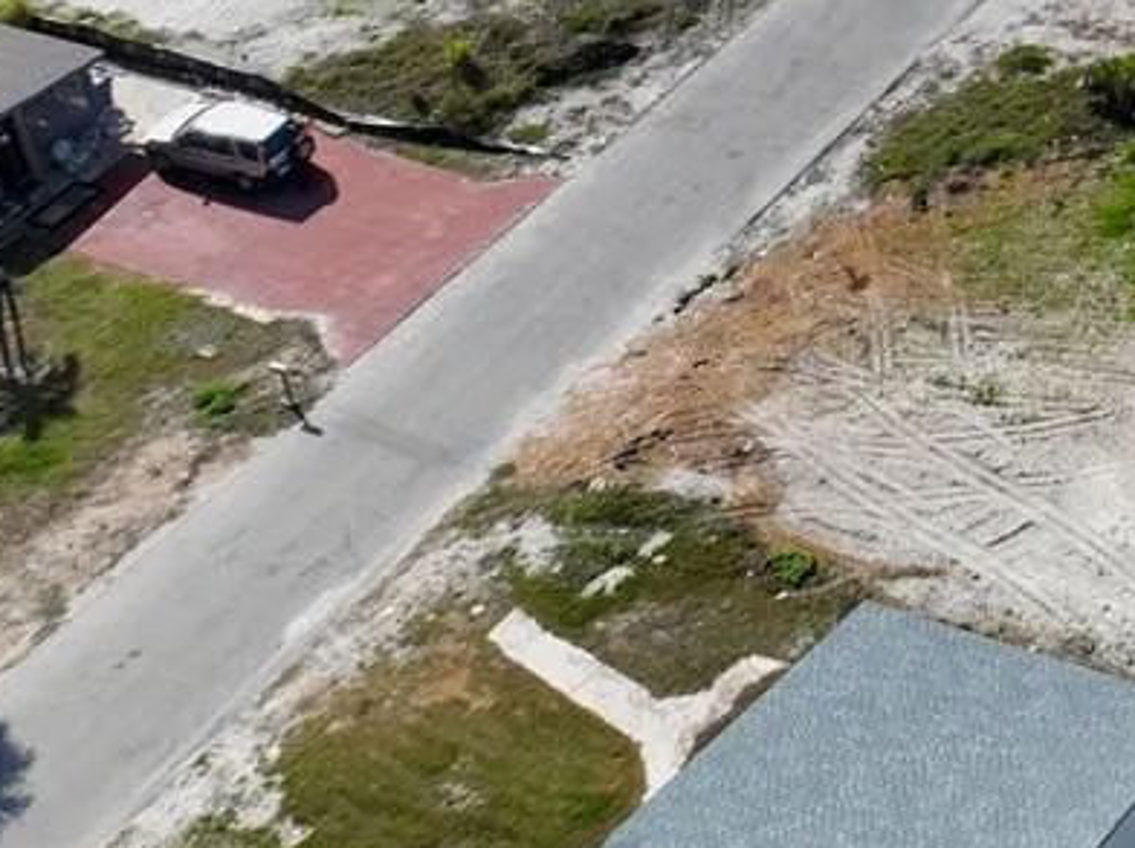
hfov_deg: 17.1
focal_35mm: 98
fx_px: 3209
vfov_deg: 14.1
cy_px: -446
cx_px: 1925
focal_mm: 12.29
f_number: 4
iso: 110
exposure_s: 1/2000
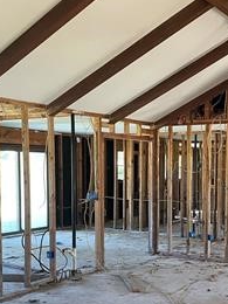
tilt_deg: -3.9
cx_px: 203
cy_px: 199
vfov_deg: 39.3
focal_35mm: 48
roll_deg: -1.1
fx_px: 422
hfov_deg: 29.1
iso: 160
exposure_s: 1/60
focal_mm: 4.2
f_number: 1.6
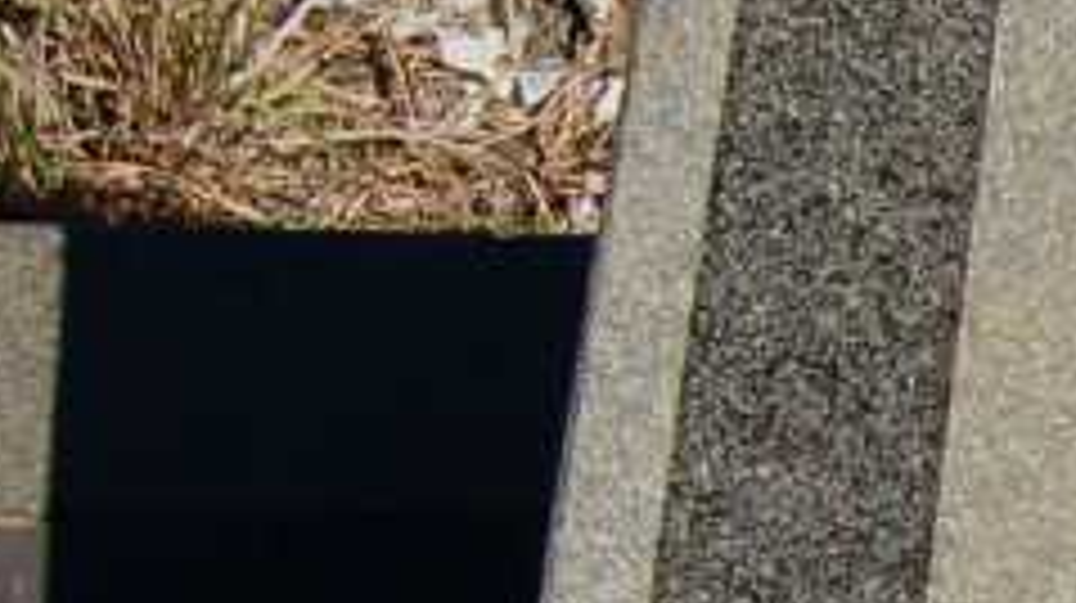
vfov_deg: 5.8
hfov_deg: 9.3
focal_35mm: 205
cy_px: 1271
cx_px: 2665
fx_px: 5844
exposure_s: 1/800
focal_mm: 26
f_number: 6.3
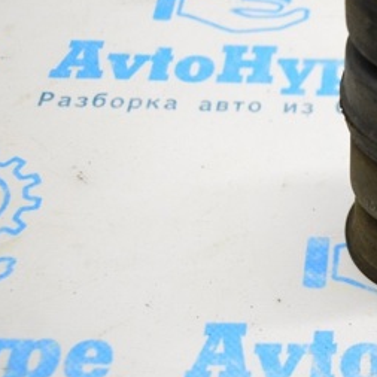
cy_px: 130
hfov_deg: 18.8
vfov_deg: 19.9
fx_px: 1073
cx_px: 463
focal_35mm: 87
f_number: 4
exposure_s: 1/320
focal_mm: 27
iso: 3200
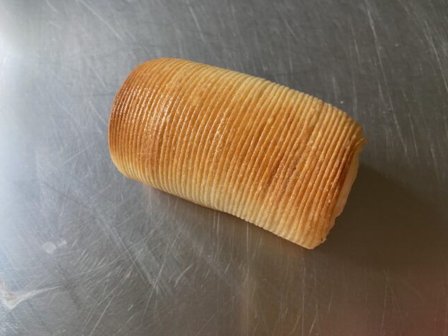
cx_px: 226
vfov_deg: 51.4
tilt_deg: -71.0
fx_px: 350
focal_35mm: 27
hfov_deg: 65.3
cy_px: 174
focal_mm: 4.25
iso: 125
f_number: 1.8
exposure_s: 1/80
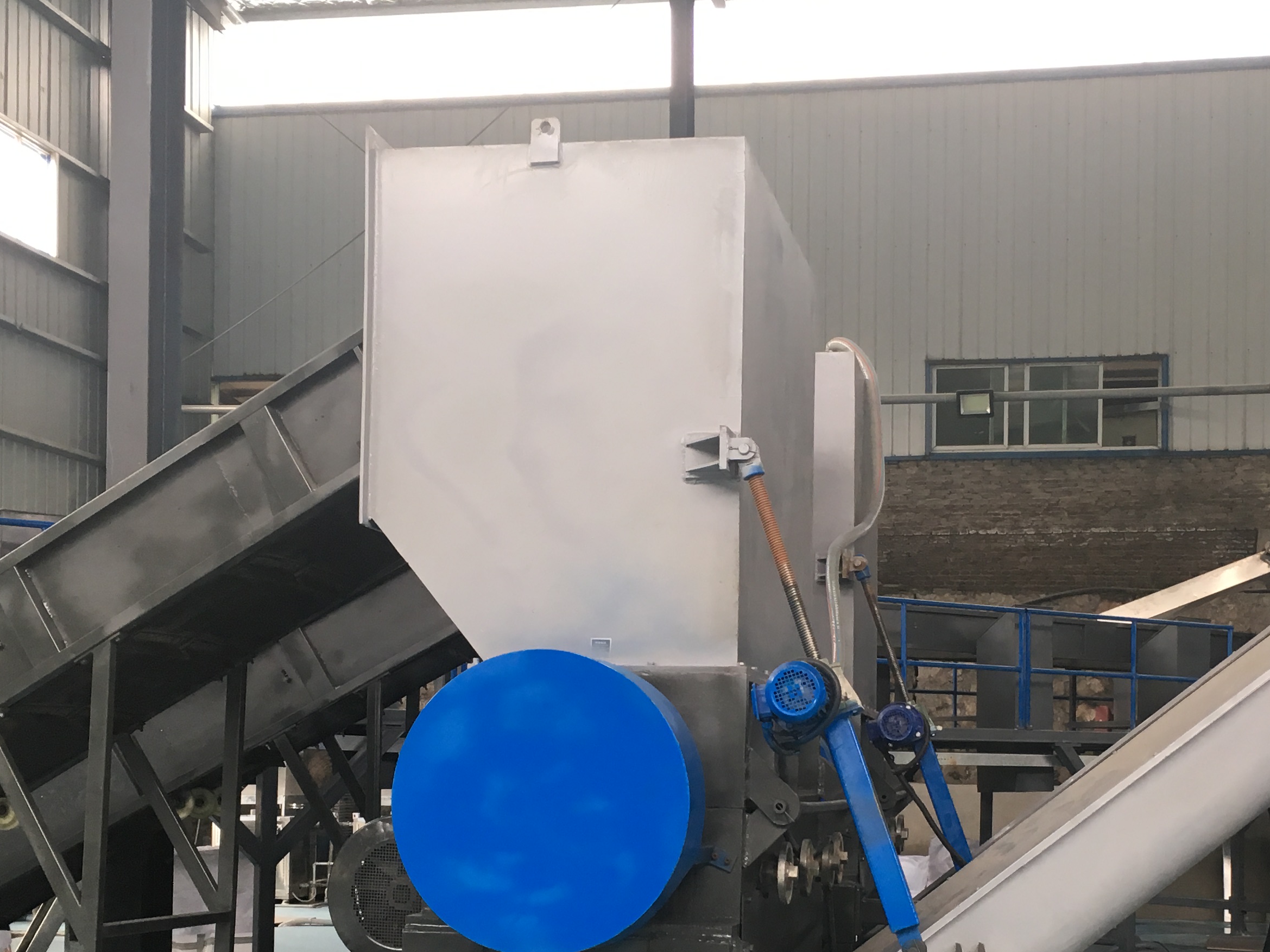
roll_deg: +1.5
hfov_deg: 38.0
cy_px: 742
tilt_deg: +1.1
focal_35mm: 50
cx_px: 760
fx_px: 1834
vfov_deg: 28.6
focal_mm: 4.15
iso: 32
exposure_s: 1/33
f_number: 2.2
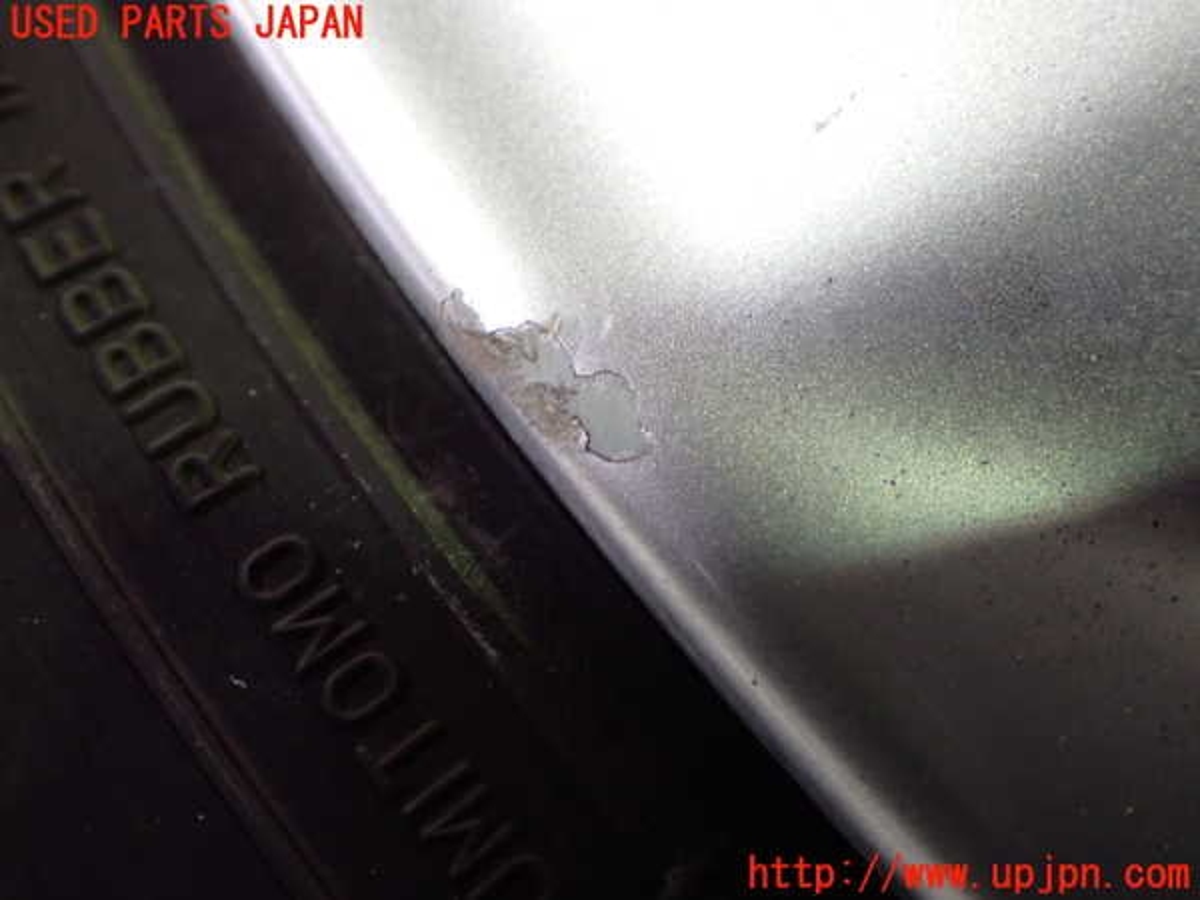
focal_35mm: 47
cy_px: 450
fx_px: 1629
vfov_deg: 30.9
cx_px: 600
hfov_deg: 40.4
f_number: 3.1
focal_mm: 8.4
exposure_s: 1/50
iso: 800
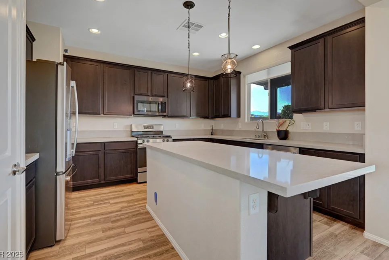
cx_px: 193
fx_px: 184
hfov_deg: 93.3
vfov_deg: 70.4
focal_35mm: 17
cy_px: 124
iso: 800
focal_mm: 16
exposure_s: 1/10
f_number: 8
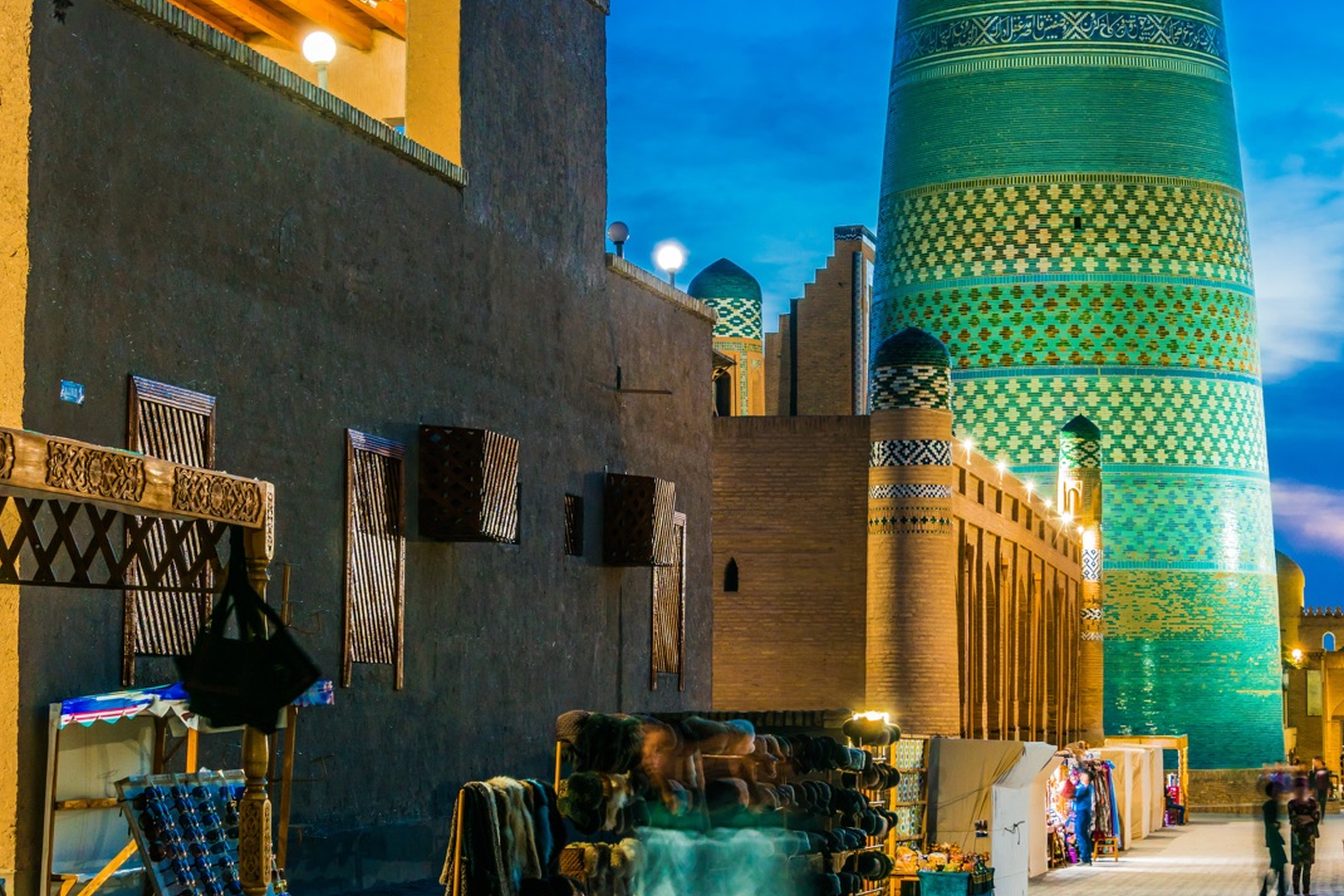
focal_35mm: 89
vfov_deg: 15.4
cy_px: 340
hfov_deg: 22.8
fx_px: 3323
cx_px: 810
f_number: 10
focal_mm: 68
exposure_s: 2.5
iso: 400
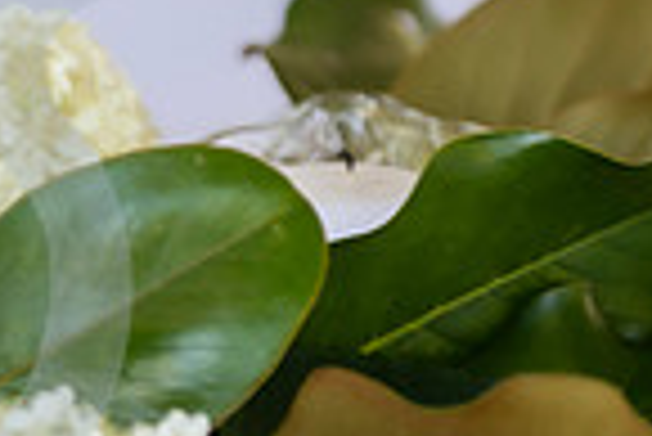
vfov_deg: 2.5
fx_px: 9808
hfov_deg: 3.8
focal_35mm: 541
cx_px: -396
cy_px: 88
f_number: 2.8
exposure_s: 1/200
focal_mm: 135
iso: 250
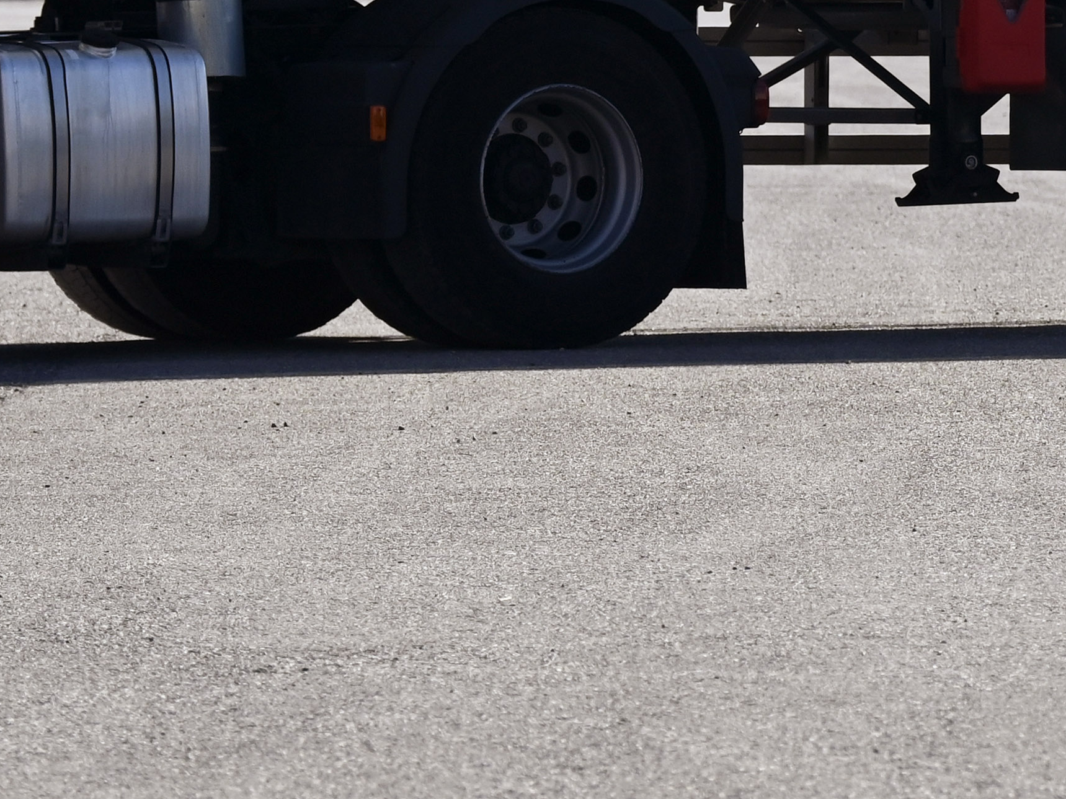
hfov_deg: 2.7
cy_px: -680
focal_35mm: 726
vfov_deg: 2.0
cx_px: 1087
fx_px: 22356
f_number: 5
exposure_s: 1/2000
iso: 250
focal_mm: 160
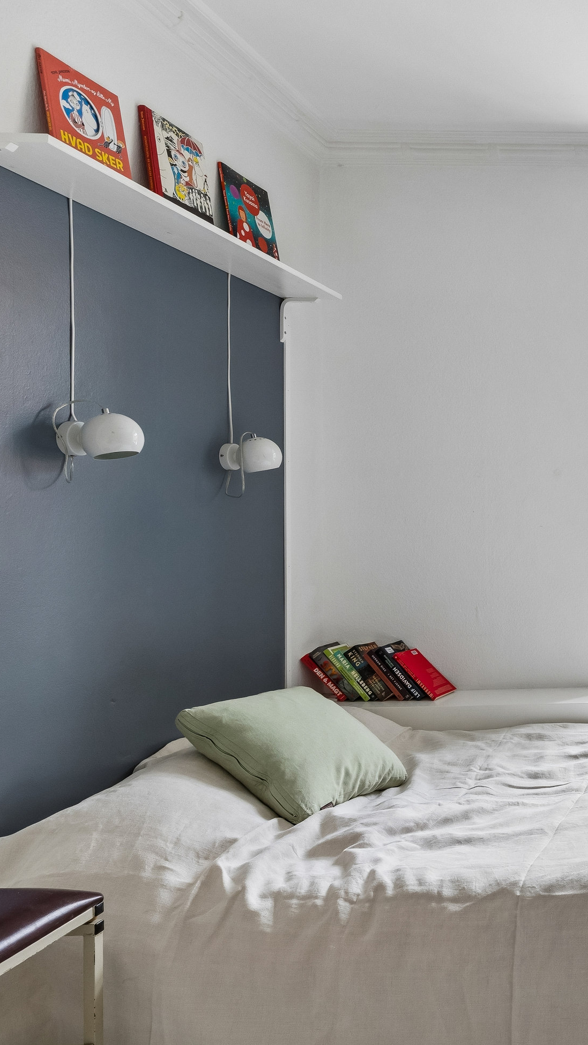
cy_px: 528
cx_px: 793
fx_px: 804
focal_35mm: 29
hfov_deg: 30.3
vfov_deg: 66.1
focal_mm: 12
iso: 400
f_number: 7.1
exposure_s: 1/13
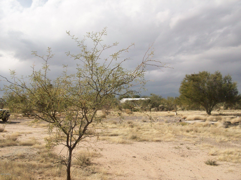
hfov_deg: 54.0
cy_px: 90
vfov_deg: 41.8
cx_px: 120
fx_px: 237
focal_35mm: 34
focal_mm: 5.7
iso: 64
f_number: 5.5
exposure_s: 1/453
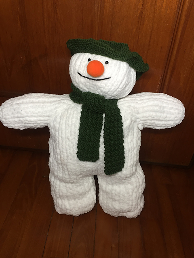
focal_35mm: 29
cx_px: 97
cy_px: 129
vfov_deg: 61.7
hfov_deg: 48.2
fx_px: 217
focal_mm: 4.15
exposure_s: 1/33
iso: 80
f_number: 2.2
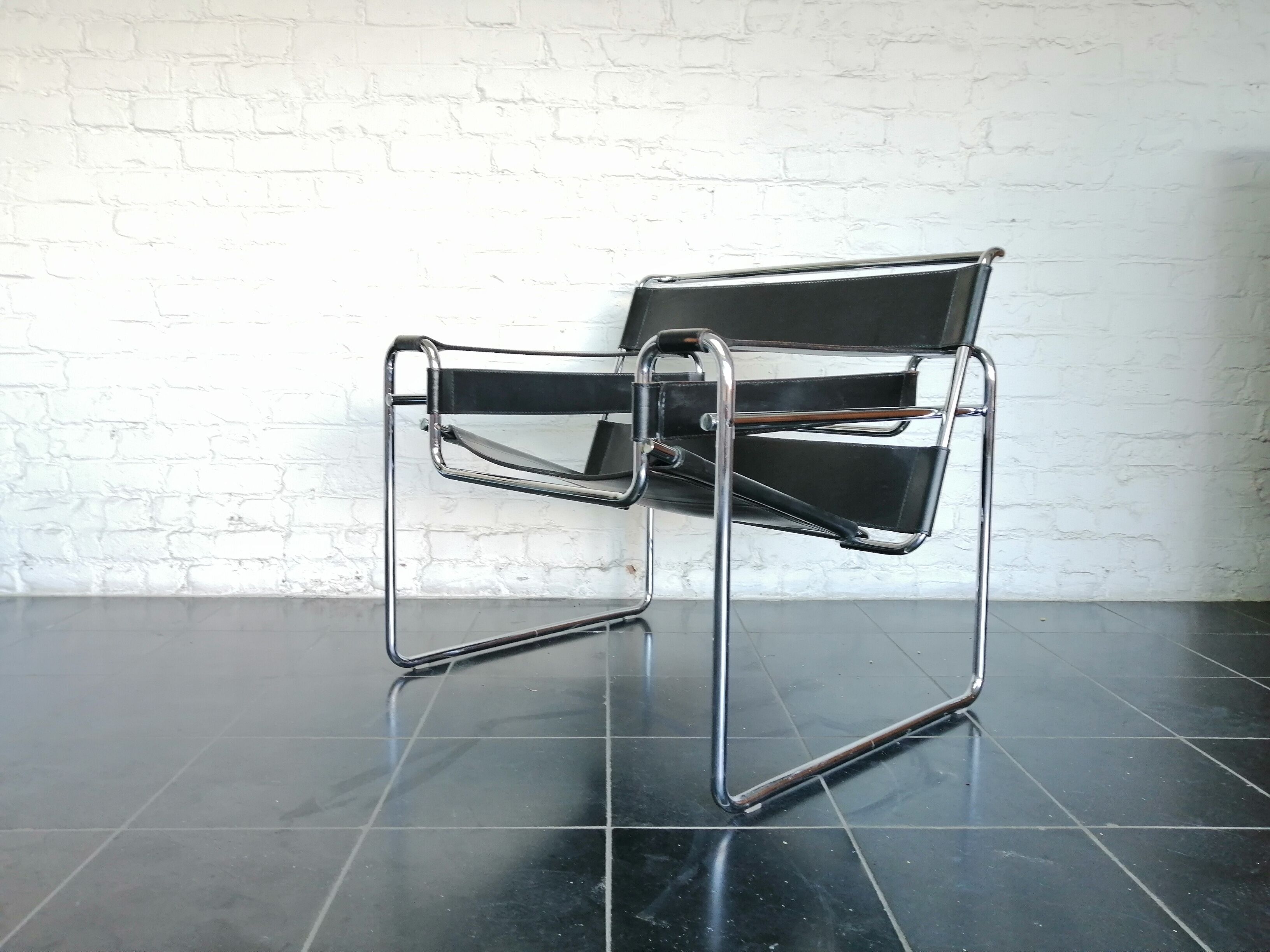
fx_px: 954
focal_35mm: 26
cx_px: 635
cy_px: 476
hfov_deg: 67.3
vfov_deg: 53.1
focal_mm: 3.95
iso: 100
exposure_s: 1/33.3
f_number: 1.8
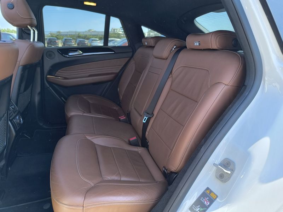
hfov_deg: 73.9
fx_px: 188
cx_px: 142
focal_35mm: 23
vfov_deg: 58.9
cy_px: 106
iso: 50
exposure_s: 1/117
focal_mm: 6.14
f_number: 1.65
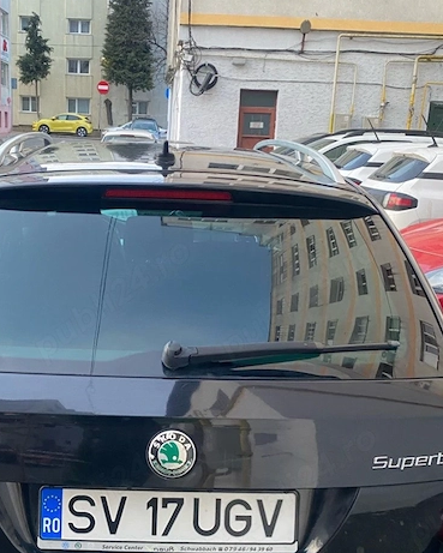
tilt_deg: -14.1
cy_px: 329
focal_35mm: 44
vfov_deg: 41.8
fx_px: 721
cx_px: 160
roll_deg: -3.4
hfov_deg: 33.9
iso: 125
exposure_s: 1/72
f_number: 1.8
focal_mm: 4.25
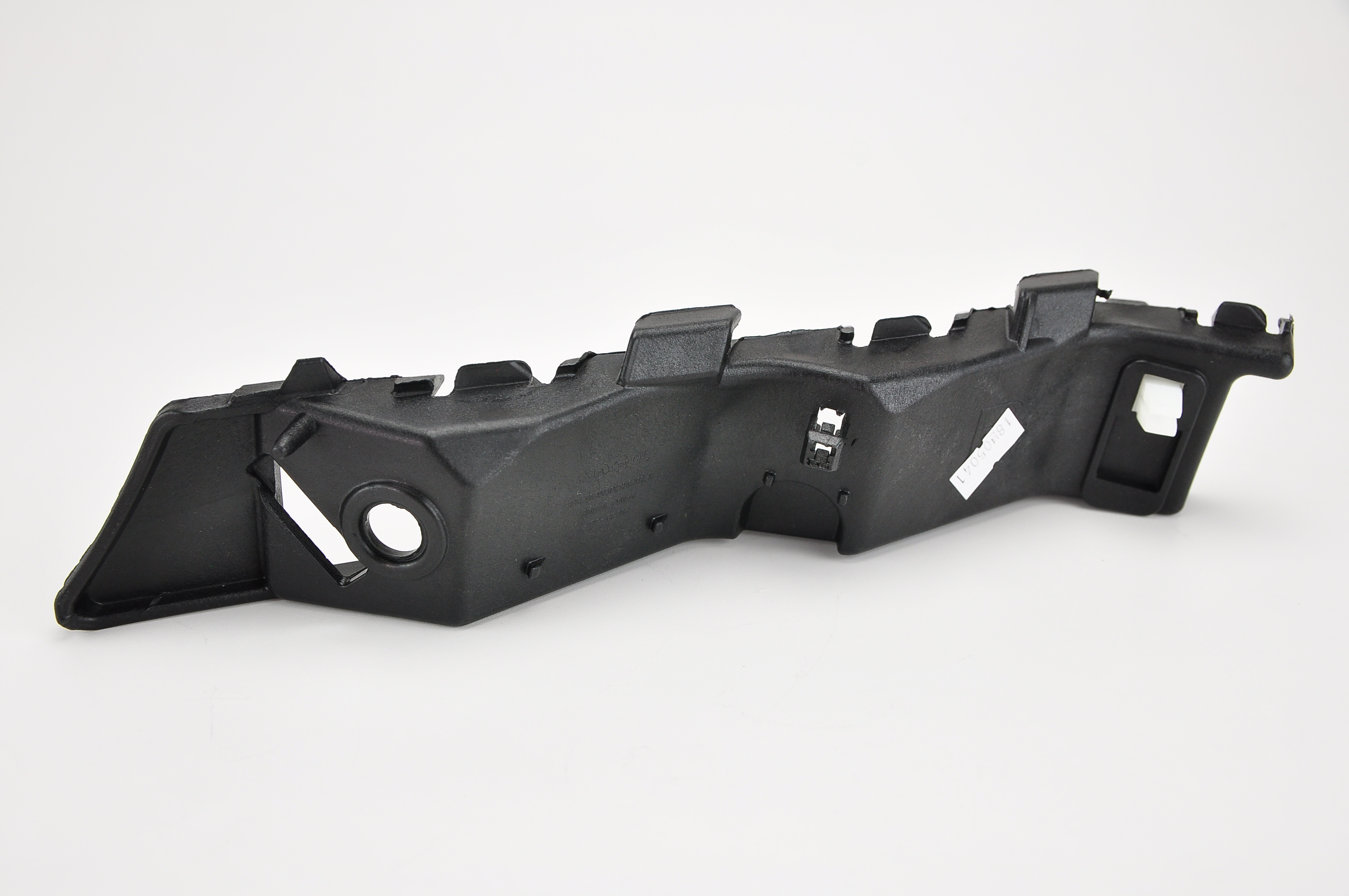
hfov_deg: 48.0
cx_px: 674
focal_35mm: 40
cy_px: 448
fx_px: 1516
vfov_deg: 32.9
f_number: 7.1
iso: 400
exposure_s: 1/60
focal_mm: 27
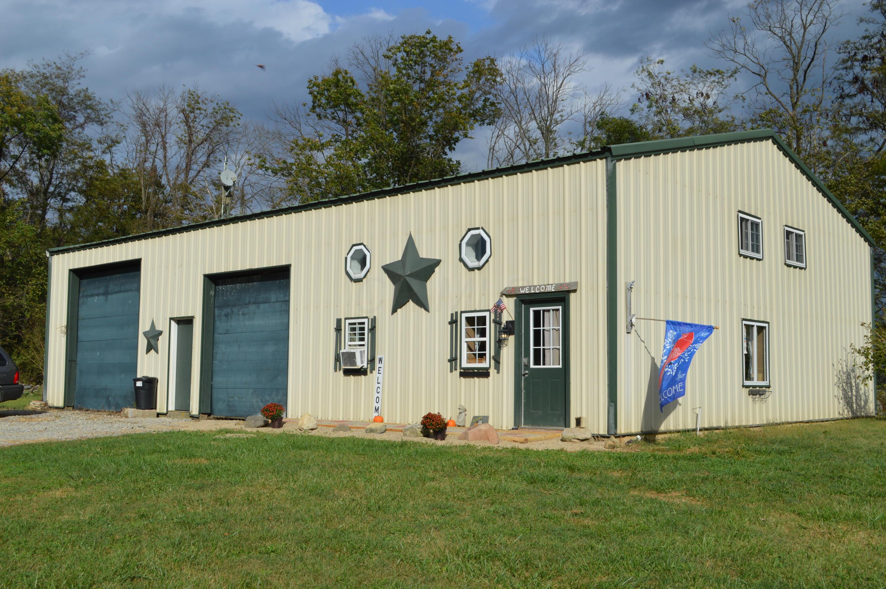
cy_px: 294
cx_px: 443
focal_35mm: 36
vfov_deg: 36.8
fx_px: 885
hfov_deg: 53.2
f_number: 9
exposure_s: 1/320
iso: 100
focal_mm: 24
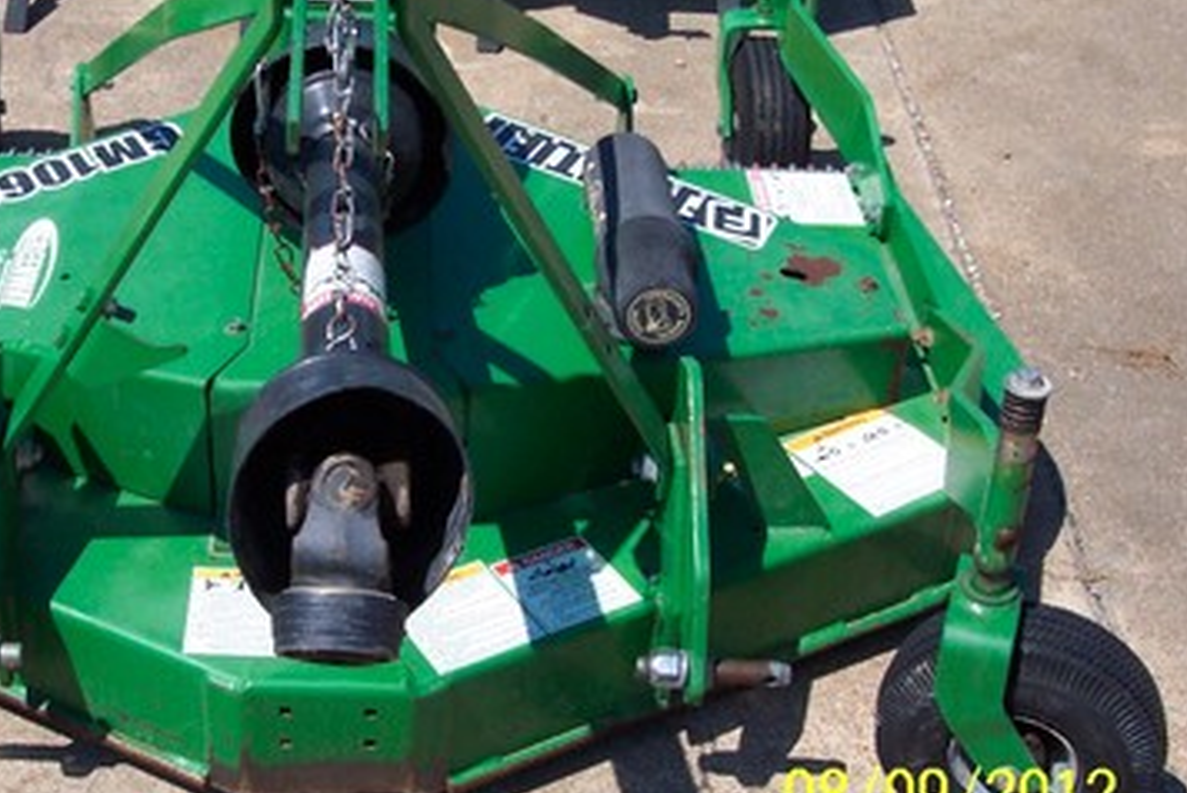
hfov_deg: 34.2
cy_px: 295
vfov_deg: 23.4
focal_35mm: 58
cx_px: 400
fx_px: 1914
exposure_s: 1/700
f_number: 4.8
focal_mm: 8
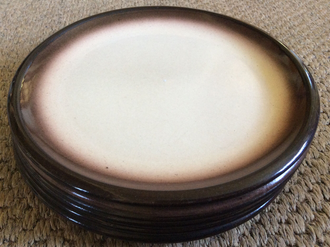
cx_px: 162
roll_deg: -2.1
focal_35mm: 33
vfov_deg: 42.8
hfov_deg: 55.4
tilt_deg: -43.1
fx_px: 314
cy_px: 122
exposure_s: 1/24
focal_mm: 3.3
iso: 160
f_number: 2.4
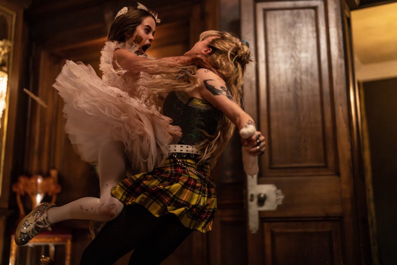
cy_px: 132
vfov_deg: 27.0
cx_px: 198
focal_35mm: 50
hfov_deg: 39.6
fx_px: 551
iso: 5000
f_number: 1.2
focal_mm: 50
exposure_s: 1/800
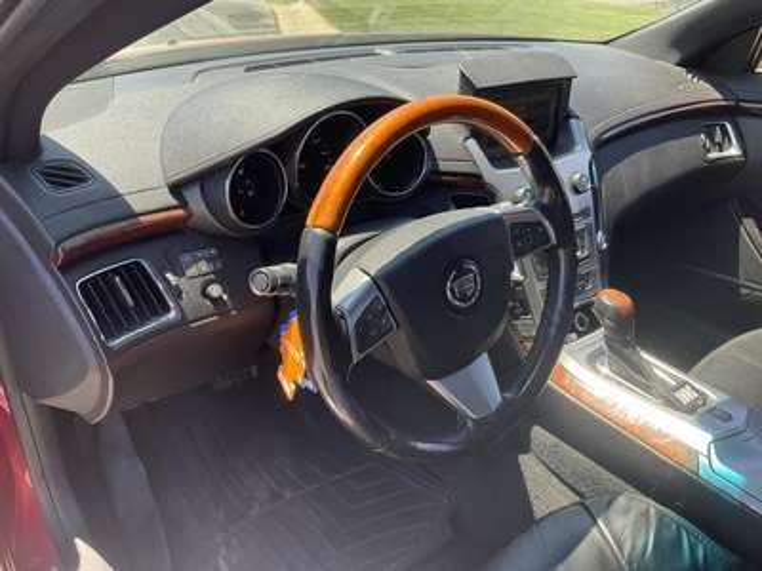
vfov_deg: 48.2
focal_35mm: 29
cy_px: 286
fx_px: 638
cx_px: 381
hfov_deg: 61.7
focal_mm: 3
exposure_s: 1/183
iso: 20
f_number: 1.8
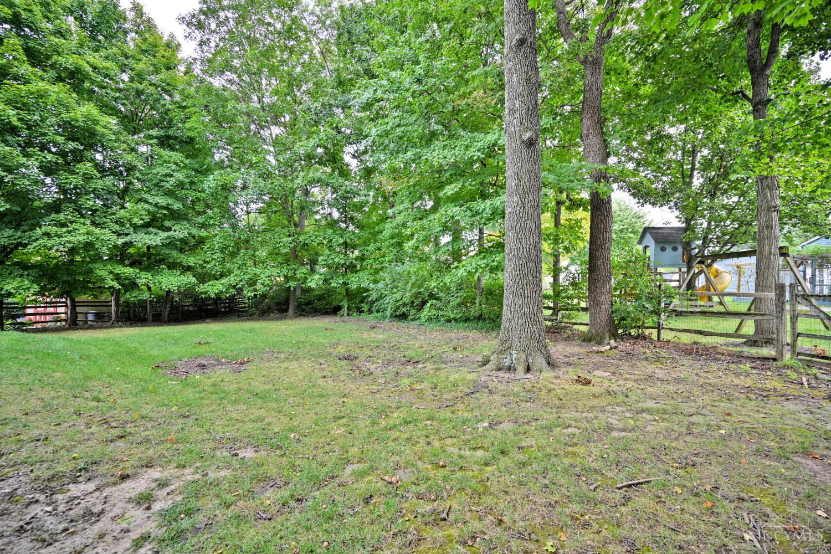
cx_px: 416
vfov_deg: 77.3
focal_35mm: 15
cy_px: 277
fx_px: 346
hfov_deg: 100.4
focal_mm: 15
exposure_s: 1/250
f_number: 4
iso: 220
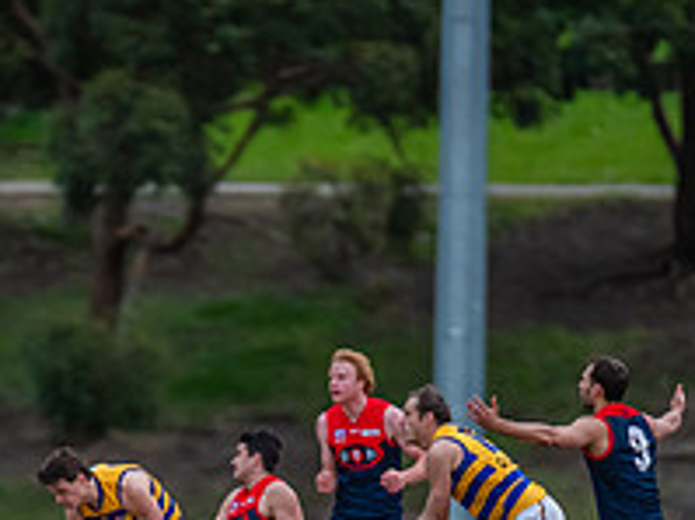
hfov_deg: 2.3
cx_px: 200
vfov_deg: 1.7
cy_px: 600
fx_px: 17296
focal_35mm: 862
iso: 1100
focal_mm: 300
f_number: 2.8
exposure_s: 1/2000
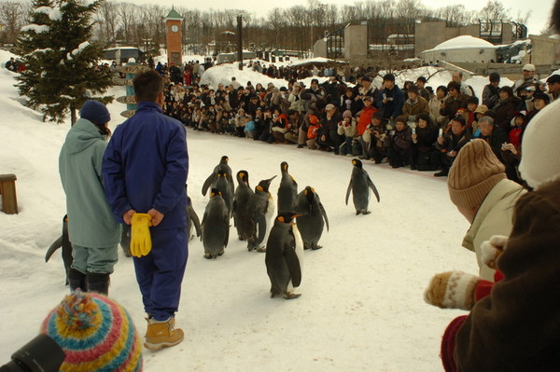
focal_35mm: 30
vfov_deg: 43.5
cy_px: 186
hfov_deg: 62.0
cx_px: 280
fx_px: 466
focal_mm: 20
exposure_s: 1/500
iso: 200
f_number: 11
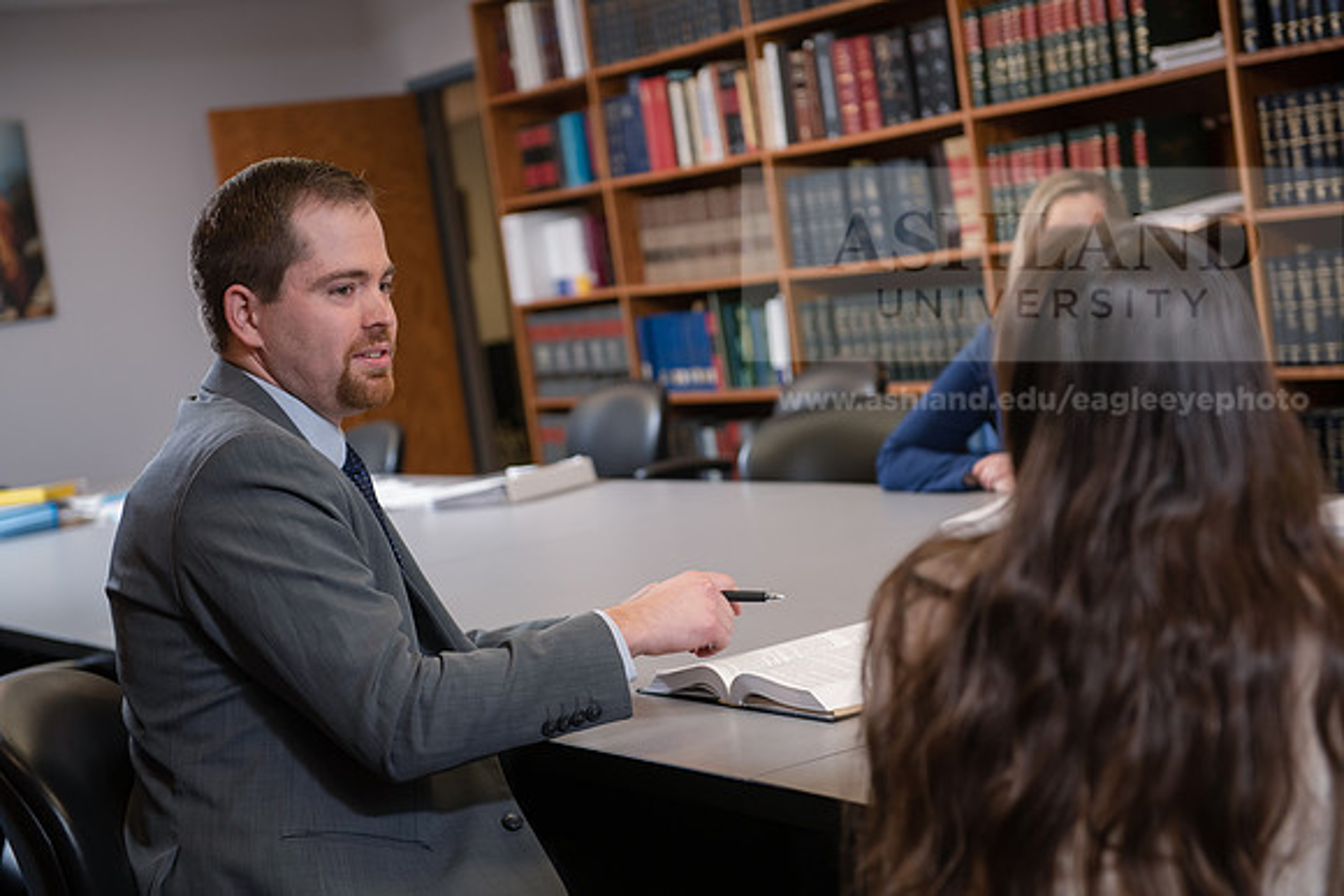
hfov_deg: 32.4
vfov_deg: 21.9
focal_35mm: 62
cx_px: 672
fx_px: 2315
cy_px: 448
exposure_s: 1/125
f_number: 3.5
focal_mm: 62
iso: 800
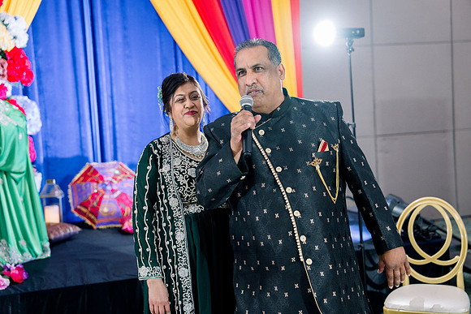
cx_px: 236
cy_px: 157
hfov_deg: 38.2
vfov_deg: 26.0
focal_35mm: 52
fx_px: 680
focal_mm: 52
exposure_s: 1/125
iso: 1250
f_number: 2.8
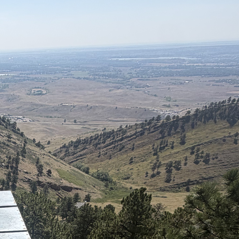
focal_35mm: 48
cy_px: 292
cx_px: -79
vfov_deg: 29.8
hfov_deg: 28.4
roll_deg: +2.8
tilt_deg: -32.7
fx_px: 375
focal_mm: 2.22
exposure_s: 1/864
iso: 20
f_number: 2.2
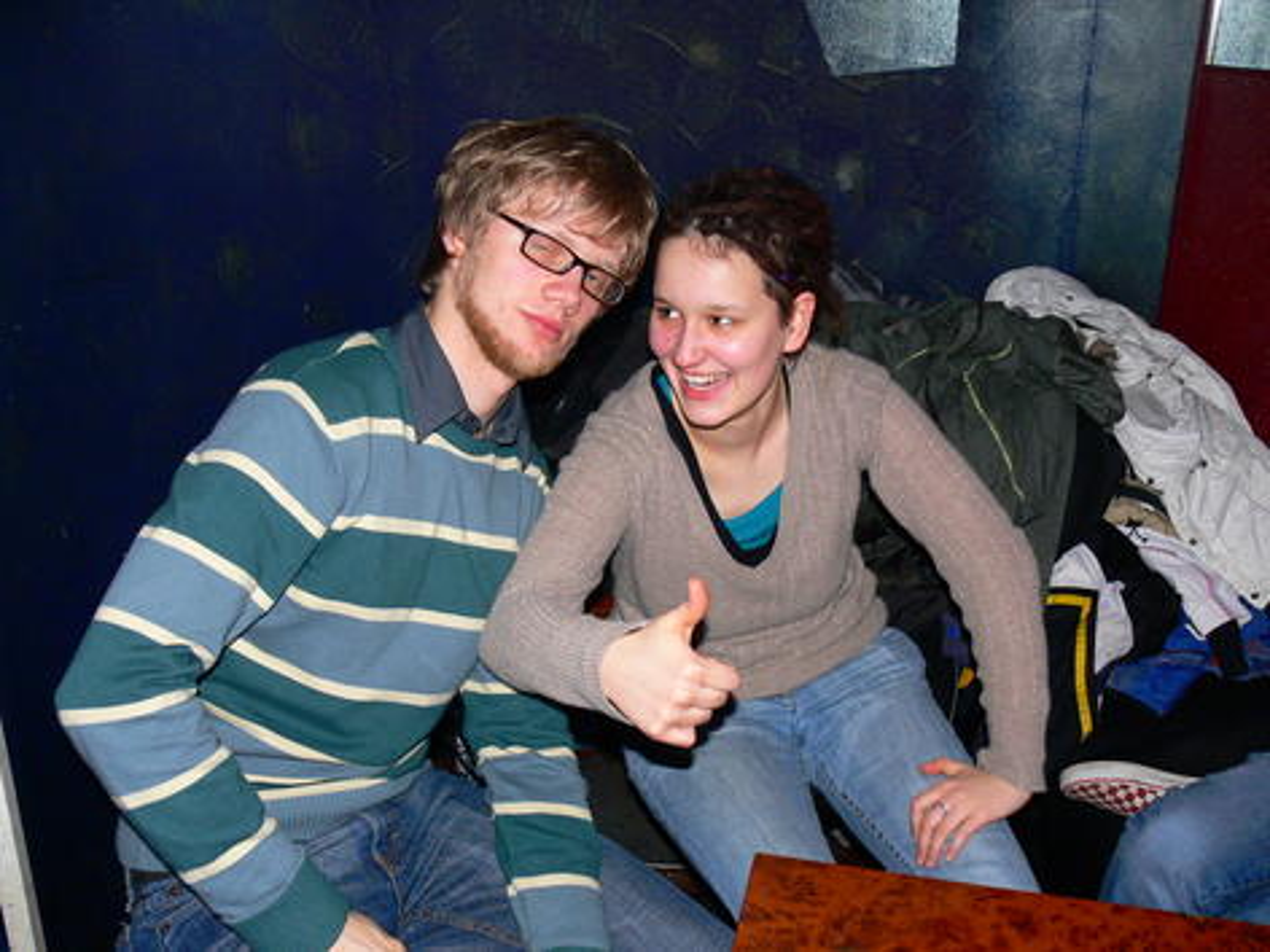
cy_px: 476
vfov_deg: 40.7
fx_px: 1284
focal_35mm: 35
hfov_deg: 52.6
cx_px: 635
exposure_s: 1/30
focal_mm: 7.4
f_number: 2.8
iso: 100
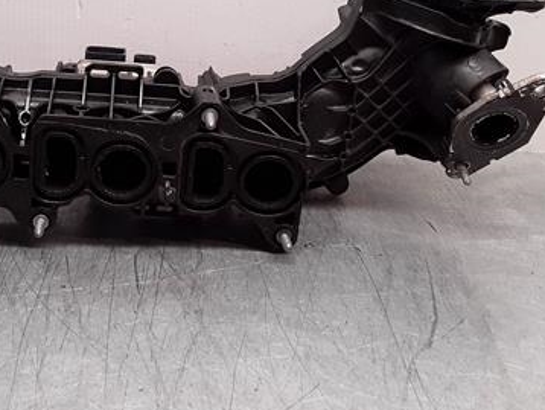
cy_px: 67
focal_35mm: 50
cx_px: 126
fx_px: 788
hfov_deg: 37.1
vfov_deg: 28.4
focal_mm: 2.91
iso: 40
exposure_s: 1/50
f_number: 1.9
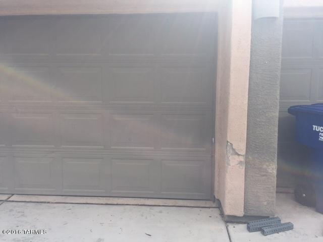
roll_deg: -1.6
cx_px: 162
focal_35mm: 29
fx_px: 271
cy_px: 121
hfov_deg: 61.7
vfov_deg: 48.2
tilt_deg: -7.0
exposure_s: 1/1199
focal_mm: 4.15
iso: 32
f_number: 2.2
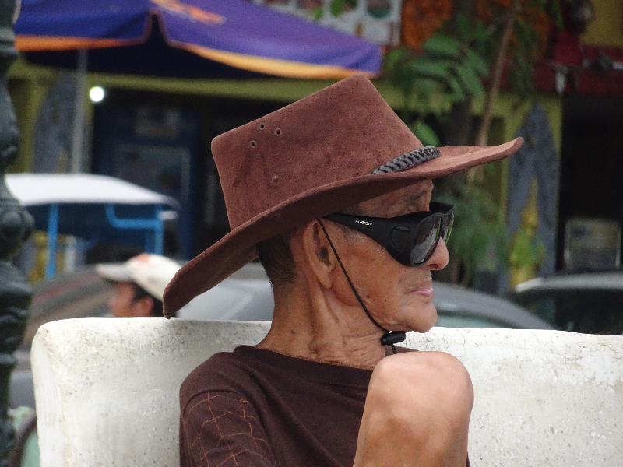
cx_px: 312
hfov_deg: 4.8
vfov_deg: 3.6
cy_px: 234
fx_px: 7433
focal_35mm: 413
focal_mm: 70.55
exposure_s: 1/250
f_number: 6.3
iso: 800
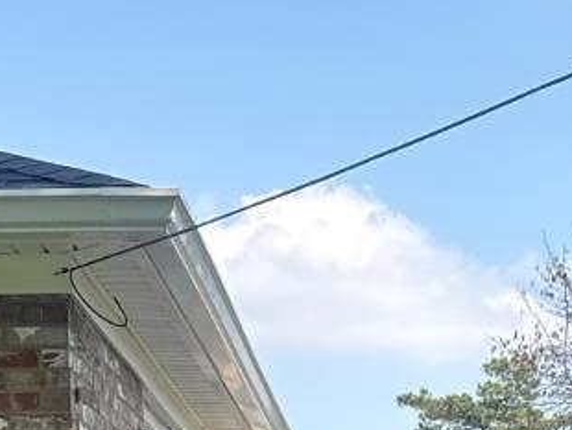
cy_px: 872
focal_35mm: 116
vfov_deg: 11.5
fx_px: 1918
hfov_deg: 16.9
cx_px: 358
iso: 100
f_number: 1.78
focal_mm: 6.76
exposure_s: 1/1618
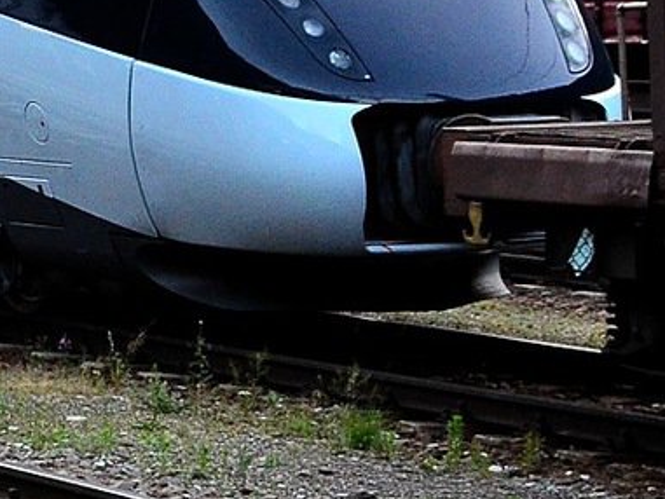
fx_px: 3344
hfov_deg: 10.3
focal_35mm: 174
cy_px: -172
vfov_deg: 8.4
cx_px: -758
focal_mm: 24
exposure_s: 1/400
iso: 1000
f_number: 5
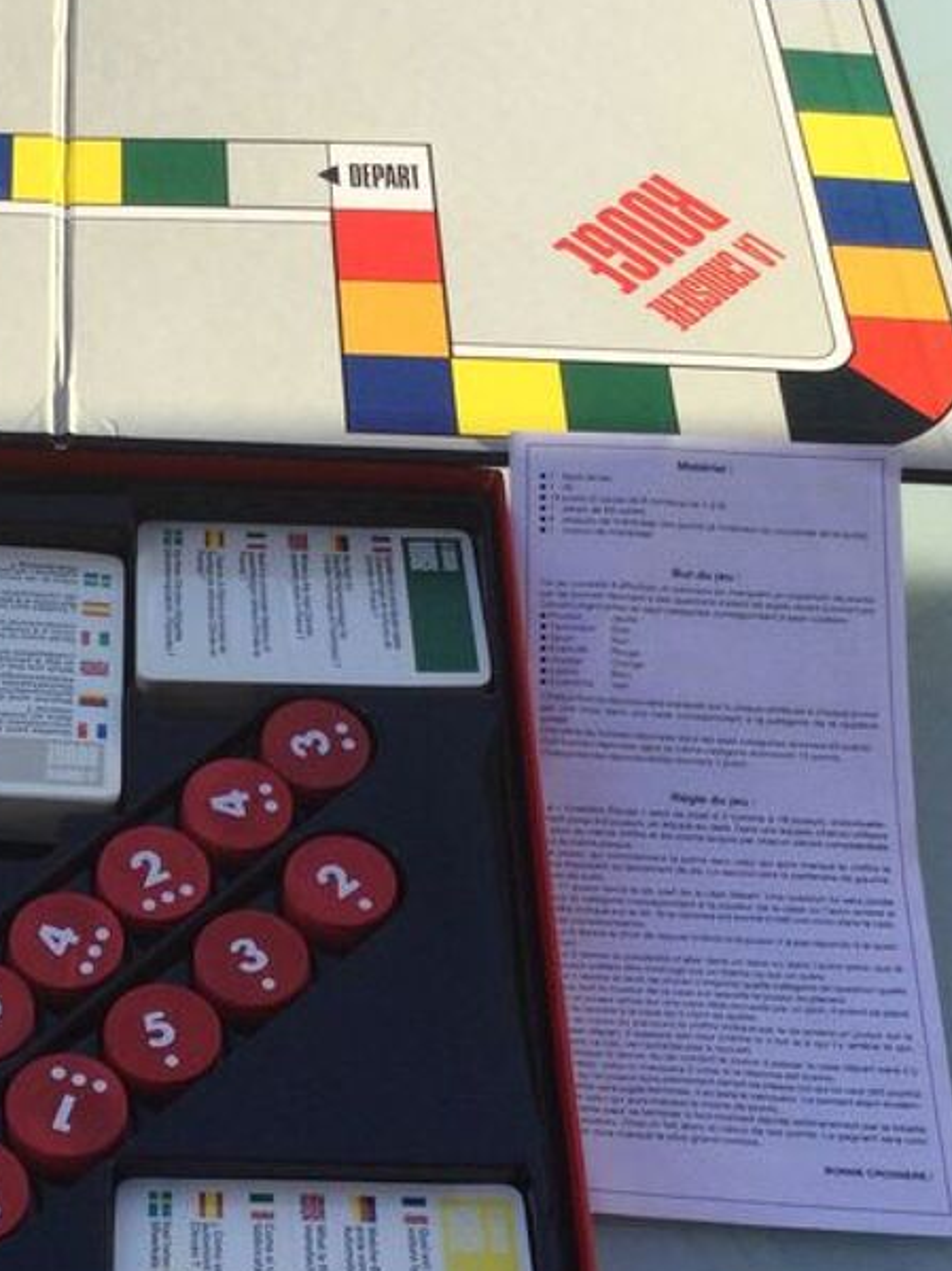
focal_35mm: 69
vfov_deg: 28.0
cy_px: 812
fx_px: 2531
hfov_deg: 20.7
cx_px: 45
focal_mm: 3.3
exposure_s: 1/482
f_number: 2.4
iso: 25
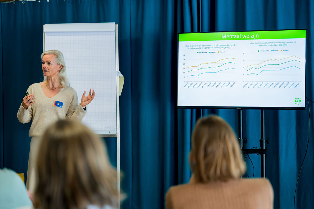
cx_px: 153
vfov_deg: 15.1
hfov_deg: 22.5
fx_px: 789
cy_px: 97
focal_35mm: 91
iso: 1250
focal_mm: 82
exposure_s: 1/320
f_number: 2.8
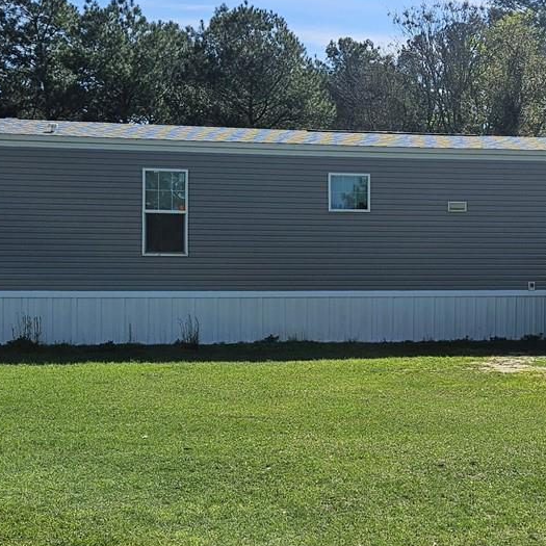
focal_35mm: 62
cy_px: 265
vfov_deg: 27.7
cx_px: 387
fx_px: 1106
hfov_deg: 27.5
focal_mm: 5.4
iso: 25
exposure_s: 1/3246
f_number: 1.8
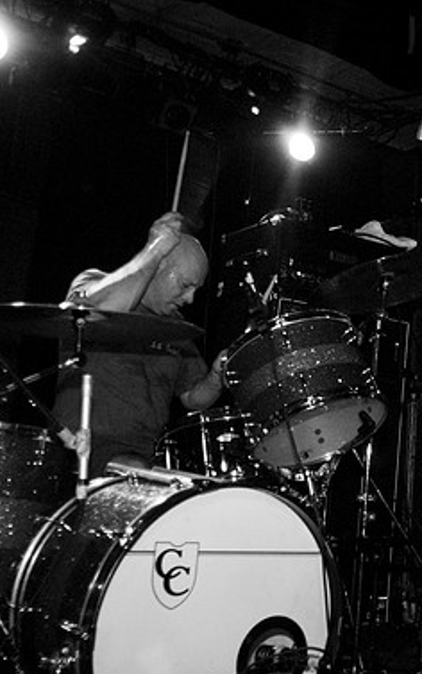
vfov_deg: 42.6
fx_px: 864
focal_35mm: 47
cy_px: 338
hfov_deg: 25.6
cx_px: 454
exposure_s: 1/40
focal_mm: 20
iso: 800
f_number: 2.8
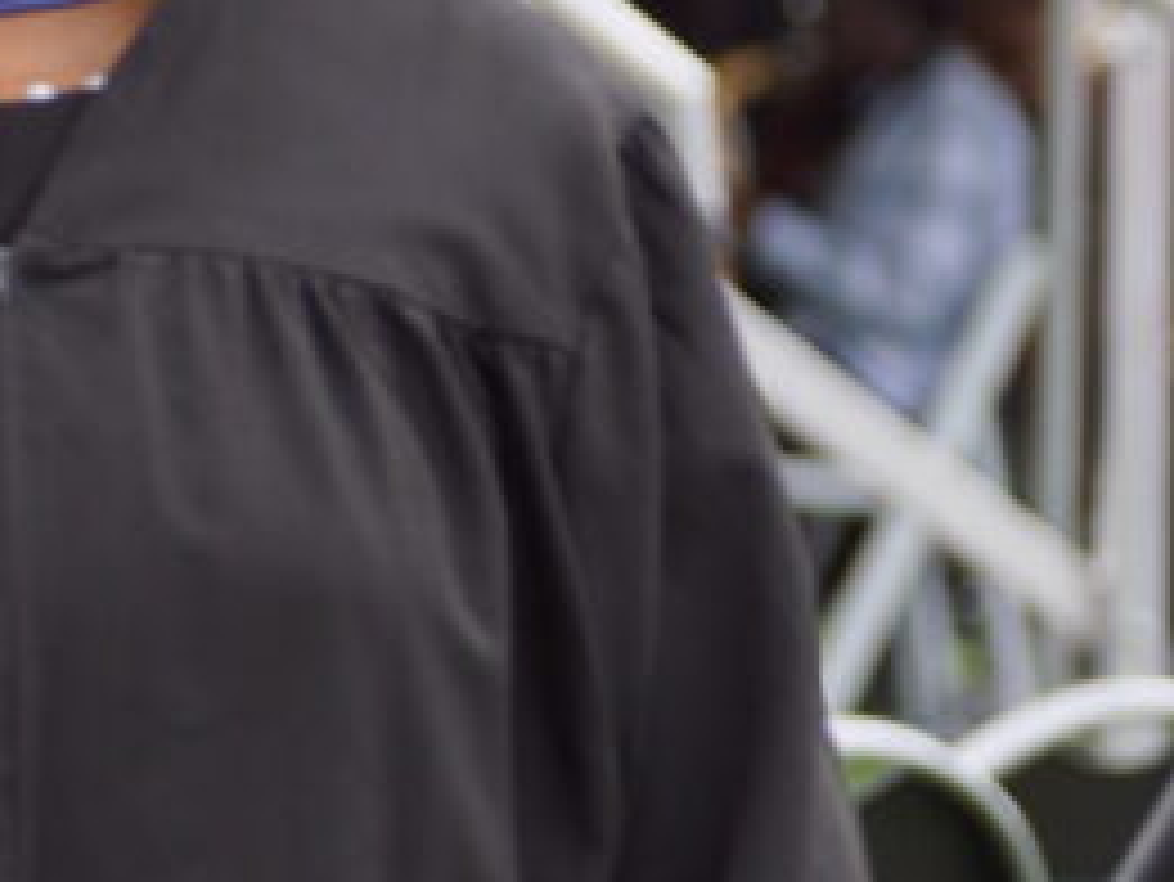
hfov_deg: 3.3
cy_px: 124
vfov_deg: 2.5
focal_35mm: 594
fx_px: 20151
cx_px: -981
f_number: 4.5
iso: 200
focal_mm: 105
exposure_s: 1/200
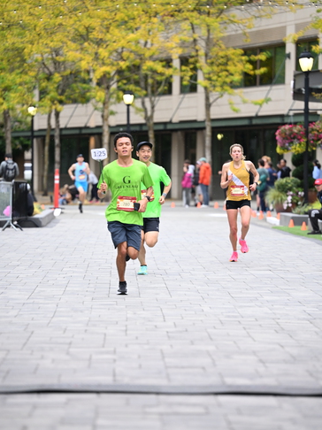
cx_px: 161
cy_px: 233
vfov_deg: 13.4
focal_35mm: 147
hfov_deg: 10.1
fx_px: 1825
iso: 1250
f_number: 2.8
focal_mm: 135
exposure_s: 1/1250
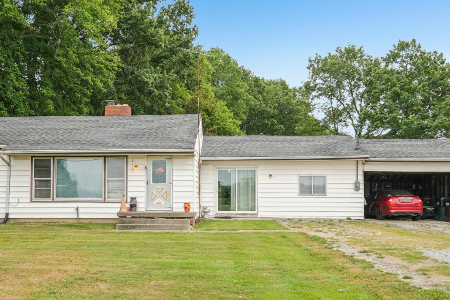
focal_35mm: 38
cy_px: 179
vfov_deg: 34.9
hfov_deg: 50.4
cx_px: 182
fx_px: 475
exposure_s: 1/100
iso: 400
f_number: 8
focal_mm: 27
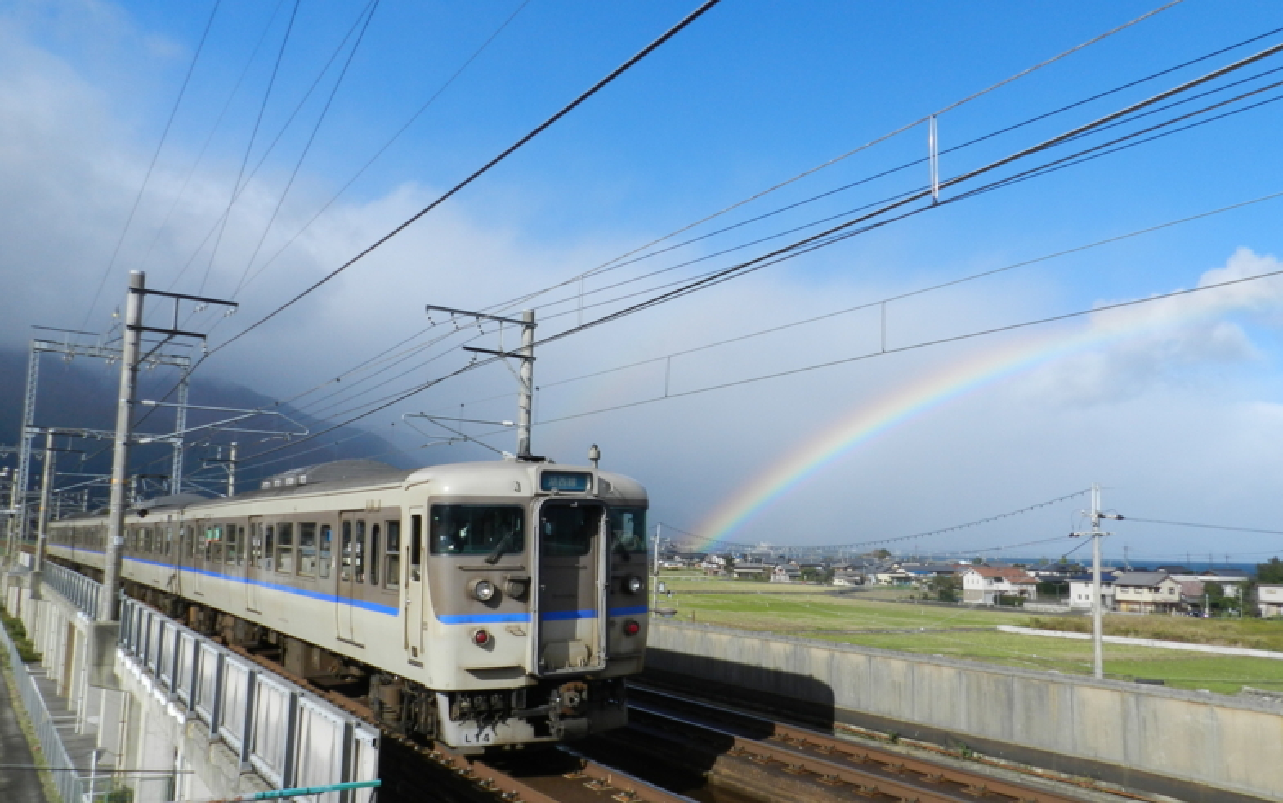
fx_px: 944
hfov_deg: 68.4
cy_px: 427
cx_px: 641
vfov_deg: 46.0
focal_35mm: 27
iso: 160
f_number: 5
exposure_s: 1/1000
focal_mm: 4.5
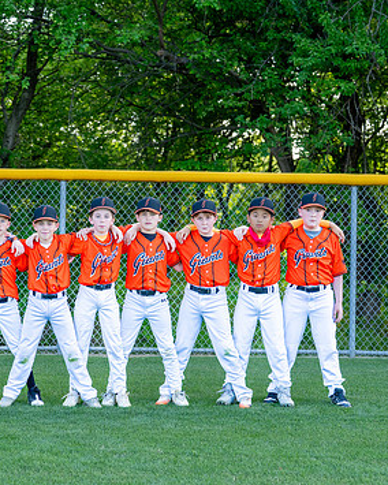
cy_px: 294
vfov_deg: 21.7
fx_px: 1263
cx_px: 85
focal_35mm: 88
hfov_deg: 17.3
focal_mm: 50
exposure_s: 1/400
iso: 200
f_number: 2.8
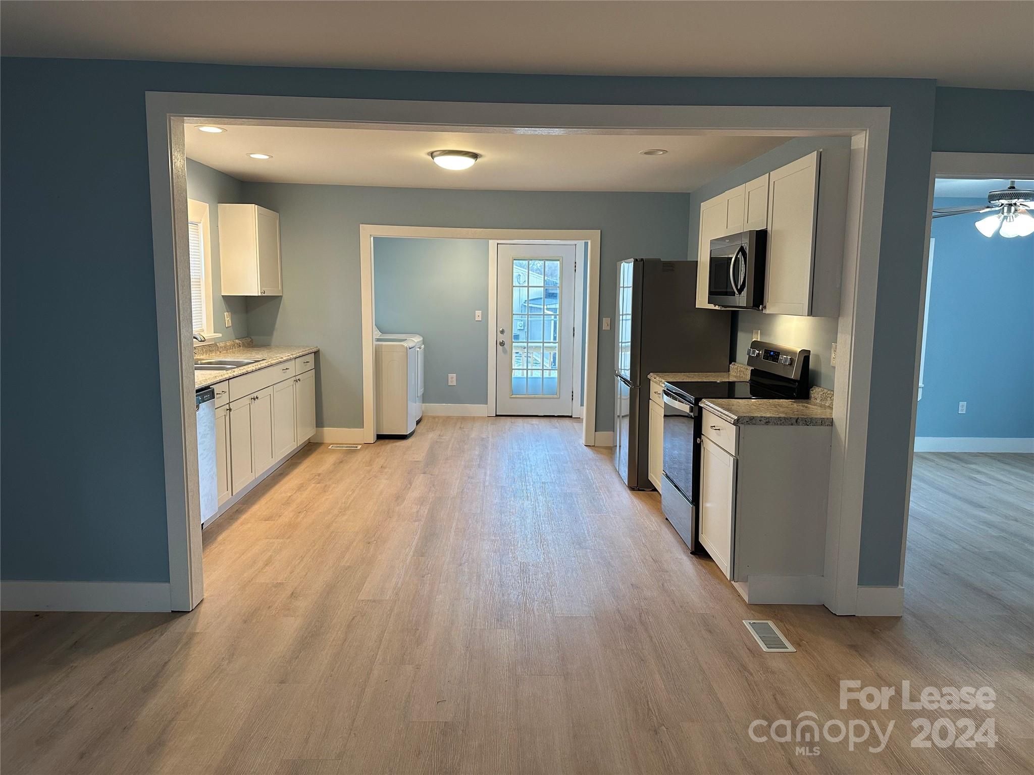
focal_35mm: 24
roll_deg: -0.9
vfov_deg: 56.8
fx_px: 717
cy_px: 388
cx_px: 517
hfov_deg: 71.6
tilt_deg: -7.0
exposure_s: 1/60
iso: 160
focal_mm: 6.86
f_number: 1.78
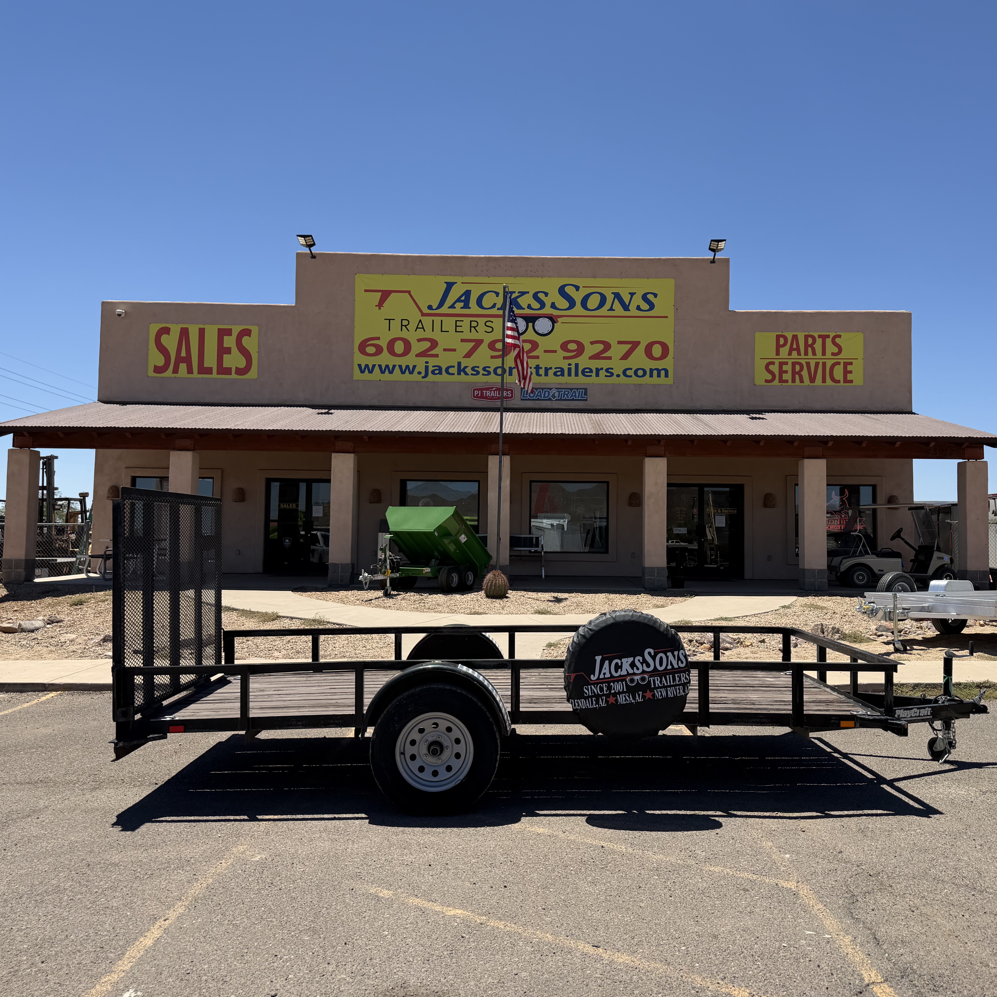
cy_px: 490
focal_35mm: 29
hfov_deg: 55.5
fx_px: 945
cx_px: 547
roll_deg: -0.9
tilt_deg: +3.4
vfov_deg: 55.6
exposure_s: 1/4975
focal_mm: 6.76
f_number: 1.78
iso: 80
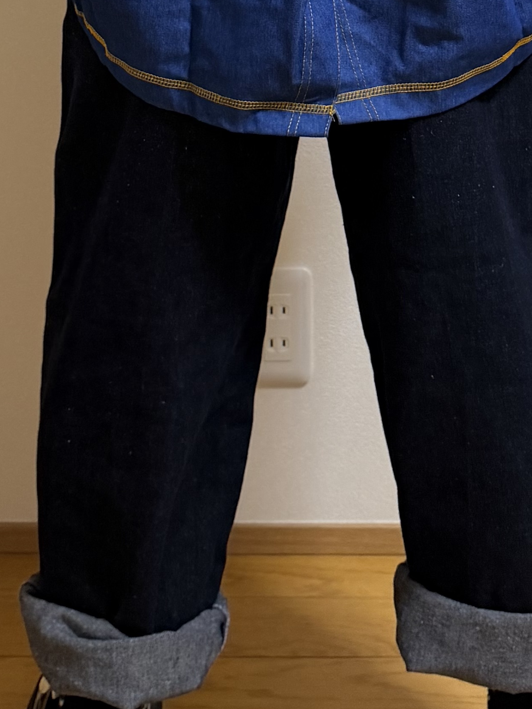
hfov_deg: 18.0
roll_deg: -0.1
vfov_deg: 21.0
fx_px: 1680
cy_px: -279
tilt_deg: -3.1
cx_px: 329
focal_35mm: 82
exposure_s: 1/63
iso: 200
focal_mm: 6.76
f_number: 1.78
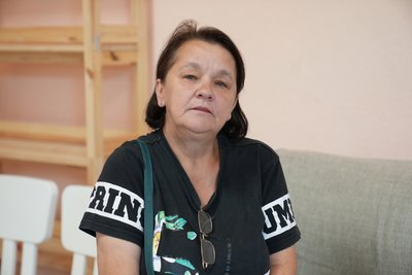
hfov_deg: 28.8
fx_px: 801
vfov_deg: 19.5
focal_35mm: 70
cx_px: 206
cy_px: 138
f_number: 3.2
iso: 1000
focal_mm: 70
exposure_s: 1/100
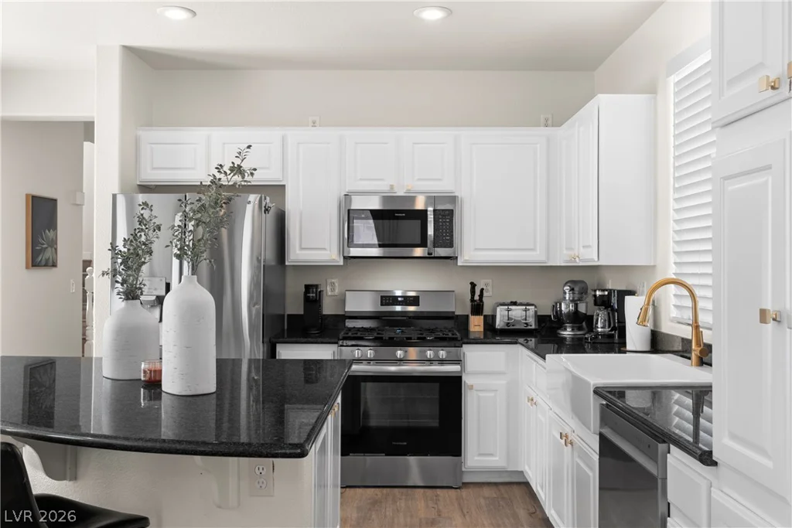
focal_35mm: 33
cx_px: 396
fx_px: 726
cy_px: 264
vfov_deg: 40.0
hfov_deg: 57.2
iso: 400
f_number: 8
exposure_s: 1/13
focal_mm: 22
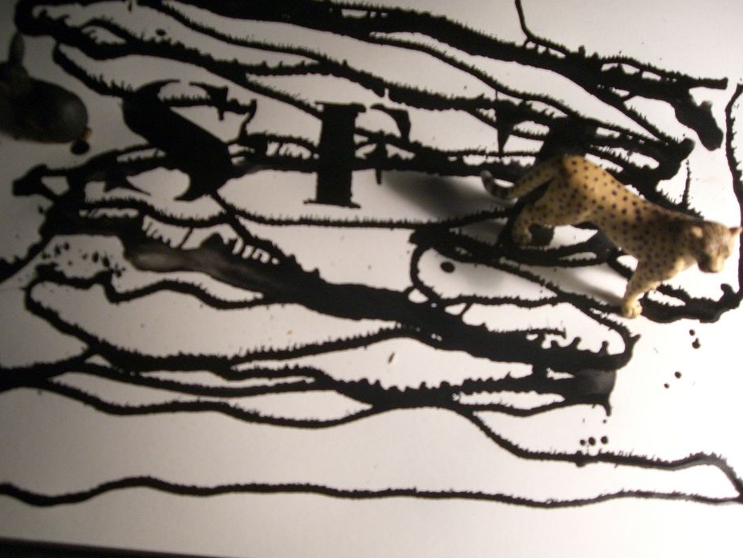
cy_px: 268
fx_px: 902
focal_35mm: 42
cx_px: 362
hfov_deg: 44.8
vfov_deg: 34.4
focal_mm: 6.2
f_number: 2.7
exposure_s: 1/125
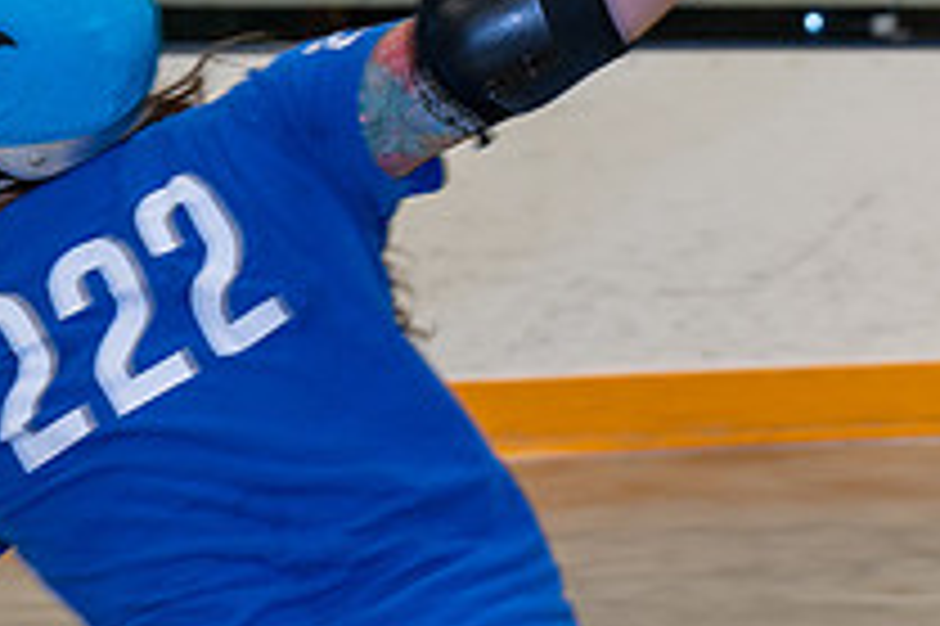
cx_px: 567
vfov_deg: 6.5
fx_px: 5505
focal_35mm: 211
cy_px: 558
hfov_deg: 9.8
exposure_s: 1/125
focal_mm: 64
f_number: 6
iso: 500
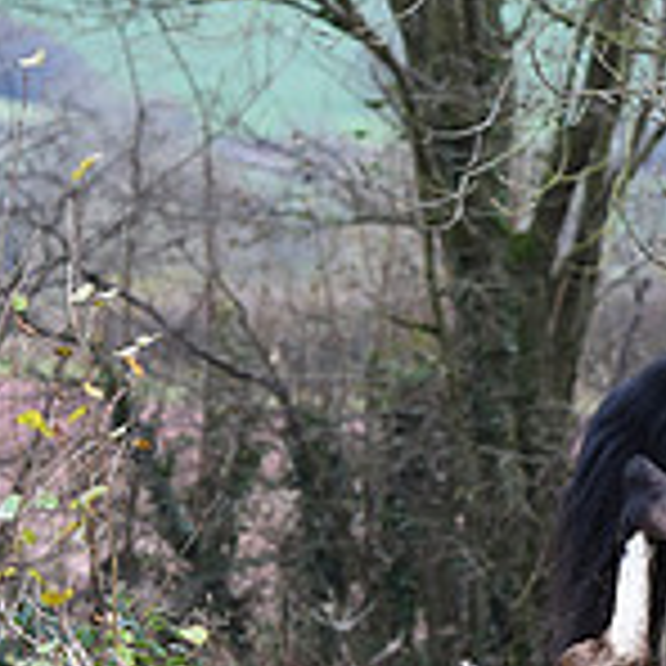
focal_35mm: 386
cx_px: 1076
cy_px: 634
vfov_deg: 4.5
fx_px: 8402
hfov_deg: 4.5
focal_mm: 116
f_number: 3.5
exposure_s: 1/1000
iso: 1250
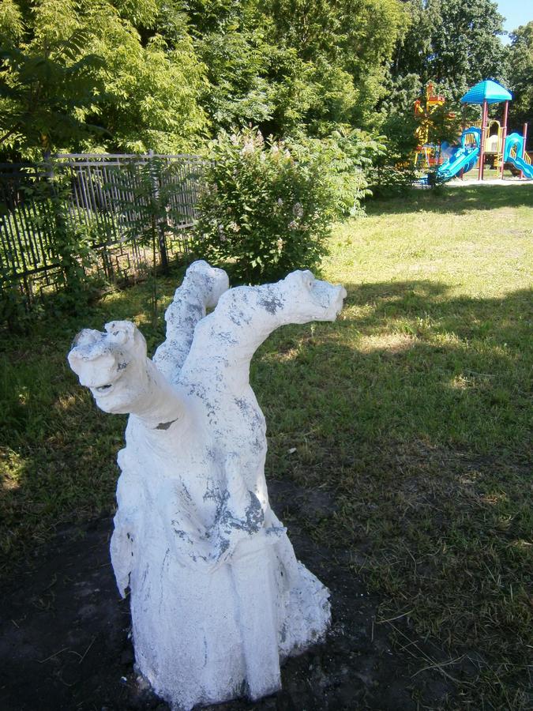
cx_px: 266
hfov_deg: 53.1
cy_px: 356
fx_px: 534
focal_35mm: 26
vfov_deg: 67.3
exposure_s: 1/320
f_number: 2.8
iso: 80
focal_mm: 4.7
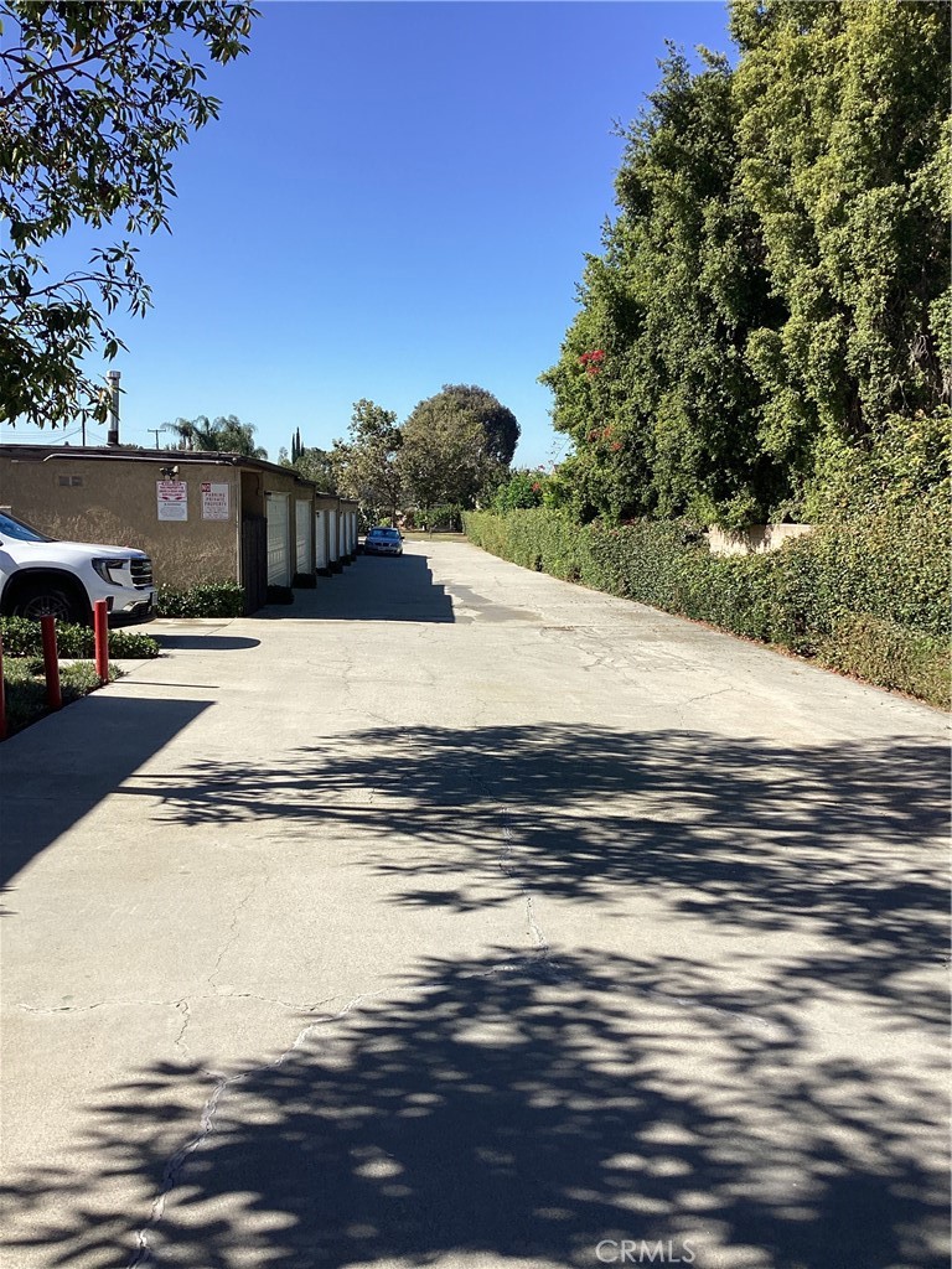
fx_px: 1137
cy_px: 634
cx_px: 476
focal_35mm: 31
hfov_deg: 45.4
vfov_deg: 58.4
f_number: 2.4
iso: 25
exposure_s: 1/1235
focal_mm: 3.3
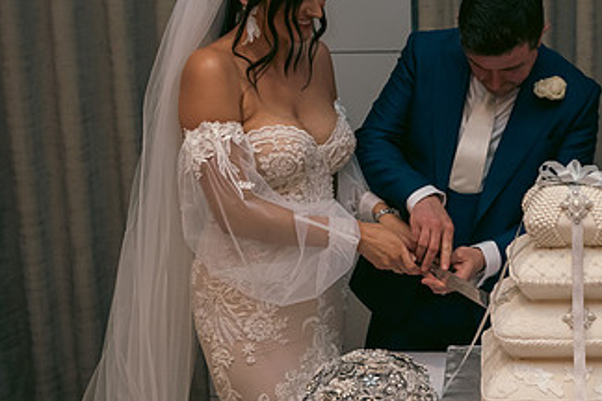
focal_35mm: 68
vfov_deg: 20.0
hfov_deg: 29.2
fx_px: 1137
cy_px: 162
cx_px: 448
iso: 800
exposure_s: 1/160
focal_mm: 38
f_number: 3.5
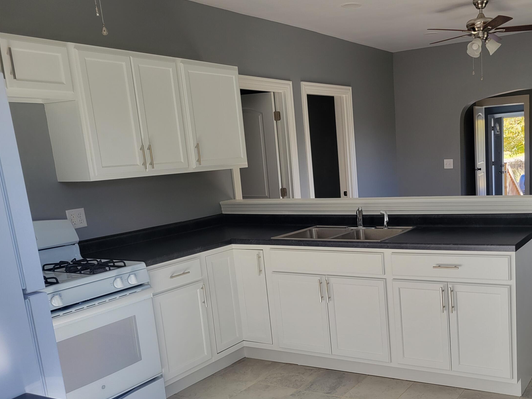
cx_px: 367
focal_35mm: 36
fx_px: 553
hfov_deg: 50.2
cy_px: 253
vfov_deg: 39.4
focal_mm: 5.4
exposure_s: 1/133
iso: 40
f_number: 1.8
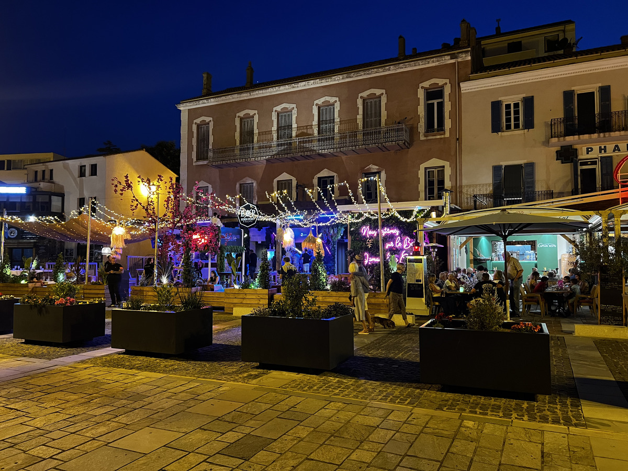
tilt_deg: +2.9
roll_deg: +0.1
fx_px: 472
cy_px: 236
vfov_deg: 53.1
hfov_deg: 67.3
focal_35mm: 26
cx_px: 314
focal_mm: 5.7
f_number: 1.5
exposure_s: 1/33
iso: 400
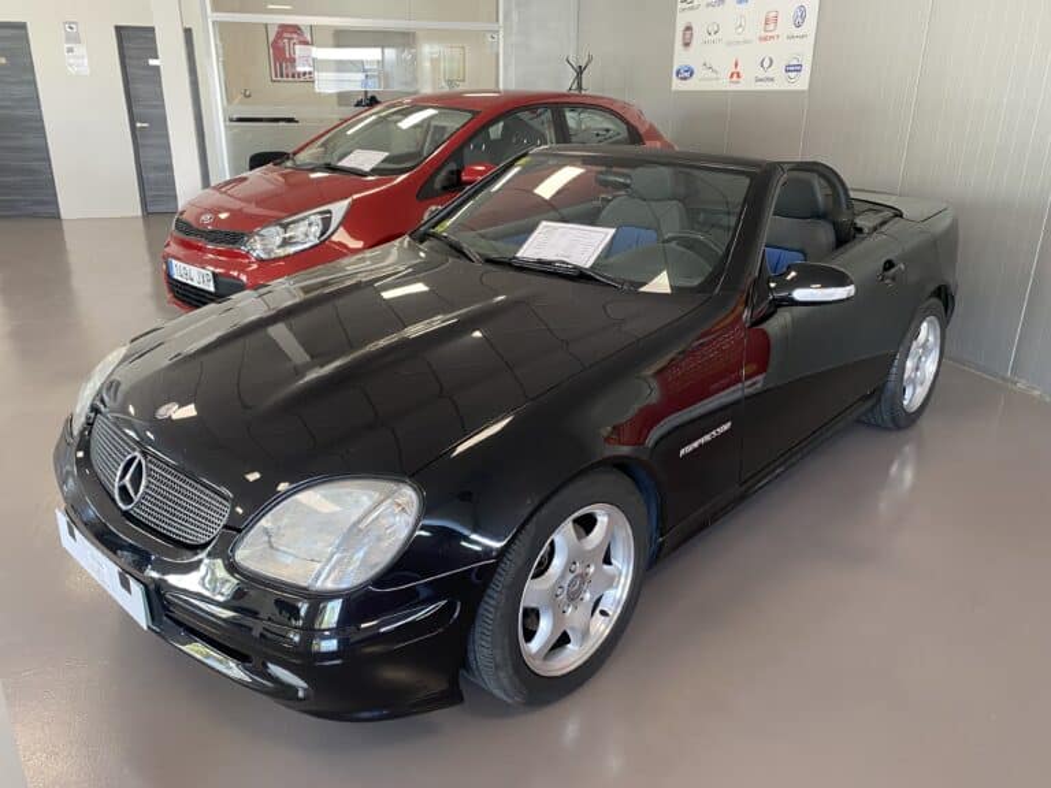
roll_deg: -0.2
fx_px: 789
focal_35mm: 26
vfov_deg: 53.1
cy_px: 394
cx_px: 526
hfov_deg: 67.3
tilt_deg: -21.2
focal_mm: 4.25
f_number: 1.8
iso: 100
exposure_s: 1/50
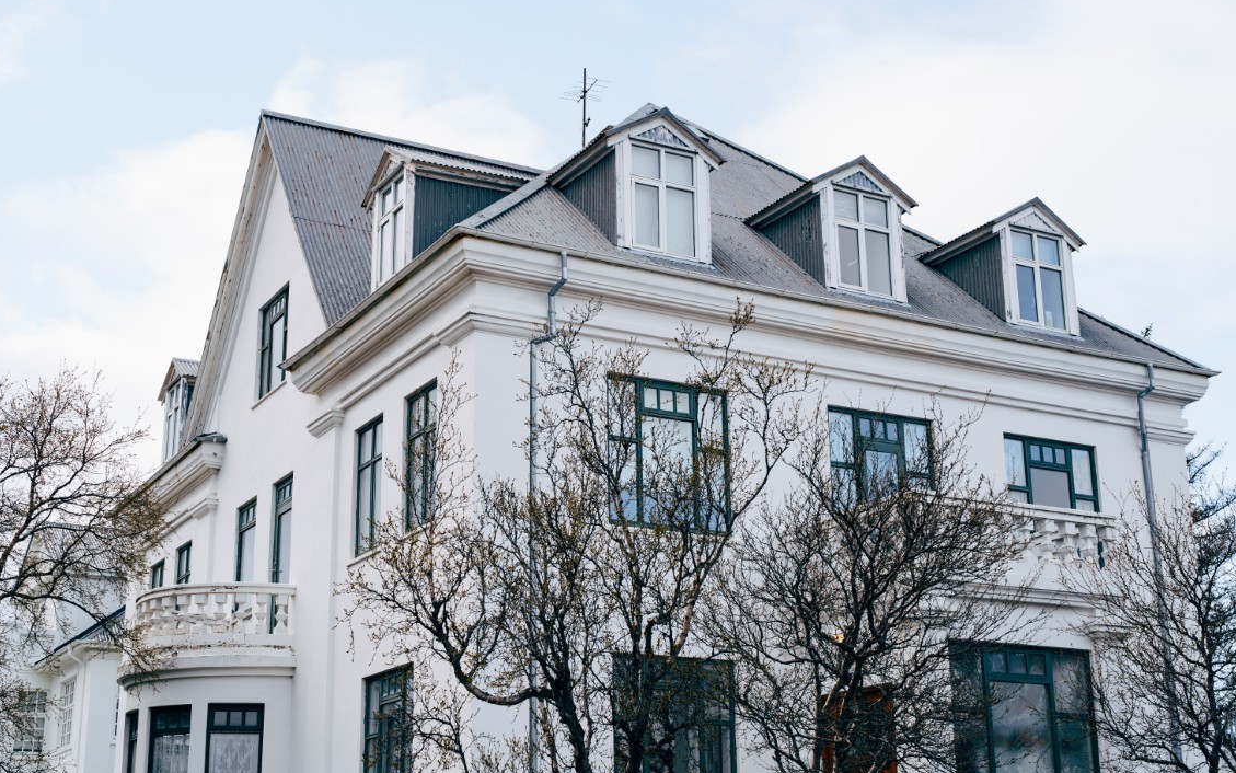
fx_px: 1752
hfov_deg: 38.9
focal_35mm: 52
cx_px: 608
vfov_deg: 24.9
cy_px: 373
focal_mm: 50
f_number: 4
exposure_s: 1/250
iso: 100
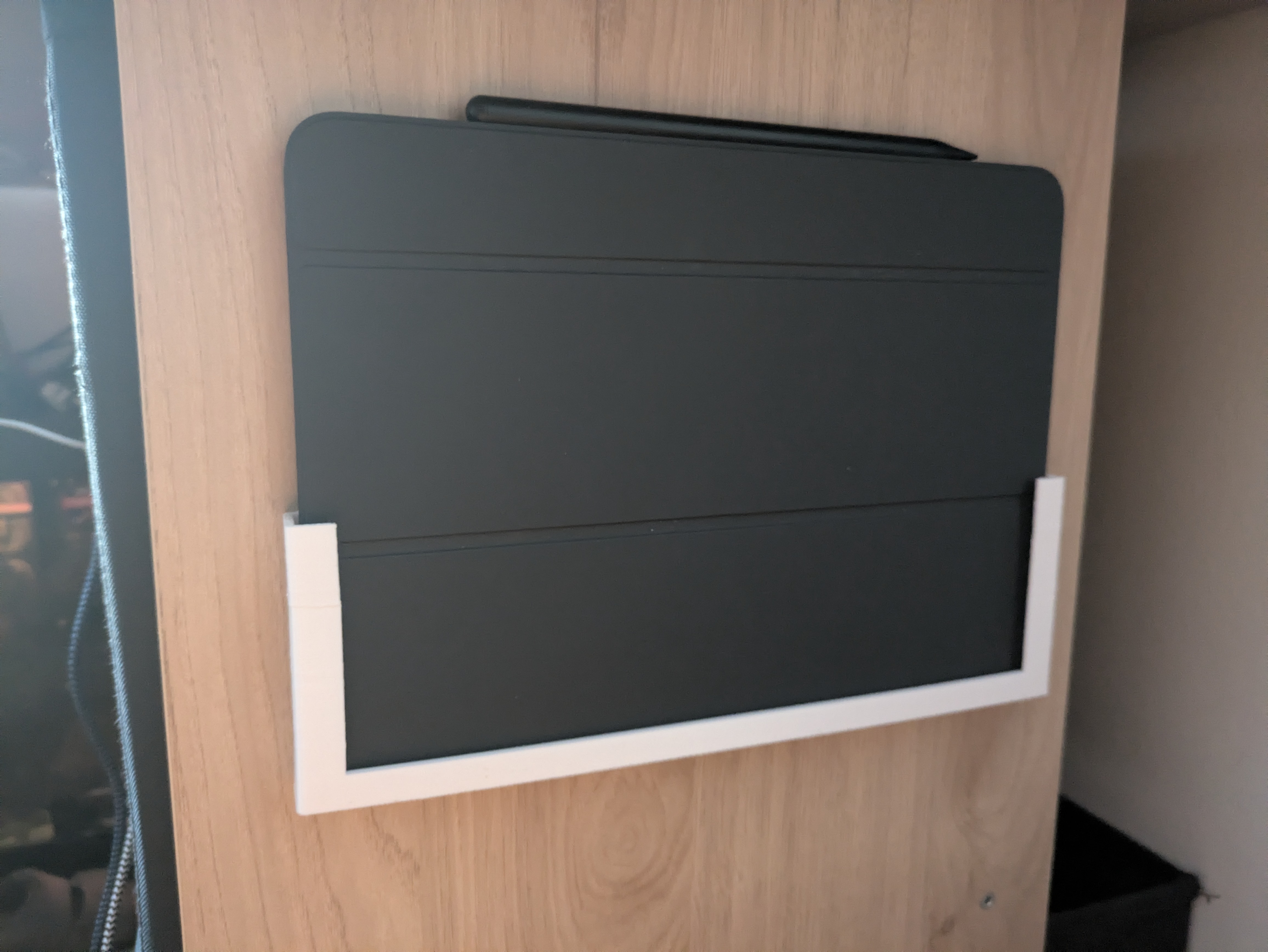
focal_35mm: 25
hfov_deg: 69.4
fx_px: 916
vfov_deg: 54.9
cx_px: 634
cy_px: 476
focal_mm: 5.43
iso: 1685
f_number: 1.89
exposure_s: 1/16.7
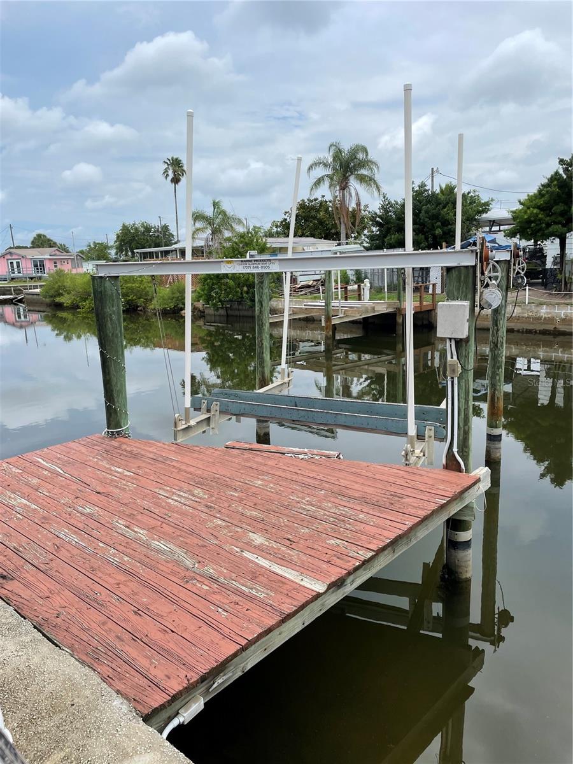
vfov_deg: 67.3
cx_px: 286
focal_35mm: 26
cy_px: 382
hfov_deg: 53.1
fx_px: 574
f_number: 1.6
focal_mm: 4.2
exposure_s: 1/3861
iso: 32
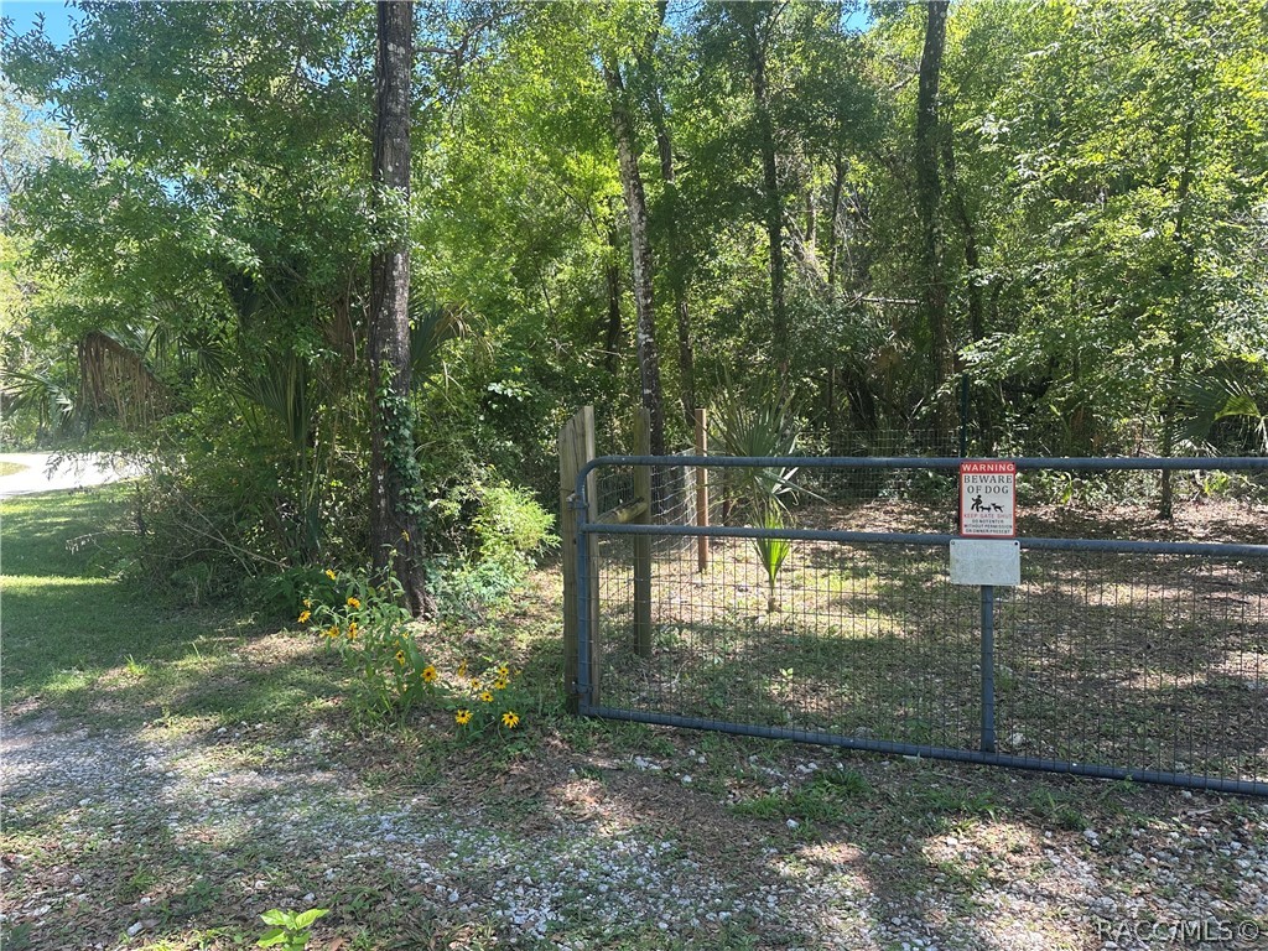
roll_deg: +1.6
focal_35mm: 24
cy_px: 476
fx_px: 879
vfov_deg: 56.8
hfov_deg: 71.6
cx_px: 634
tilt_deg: -4.8
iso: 80
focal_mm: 6.86
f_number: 1.78
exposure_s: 1/458
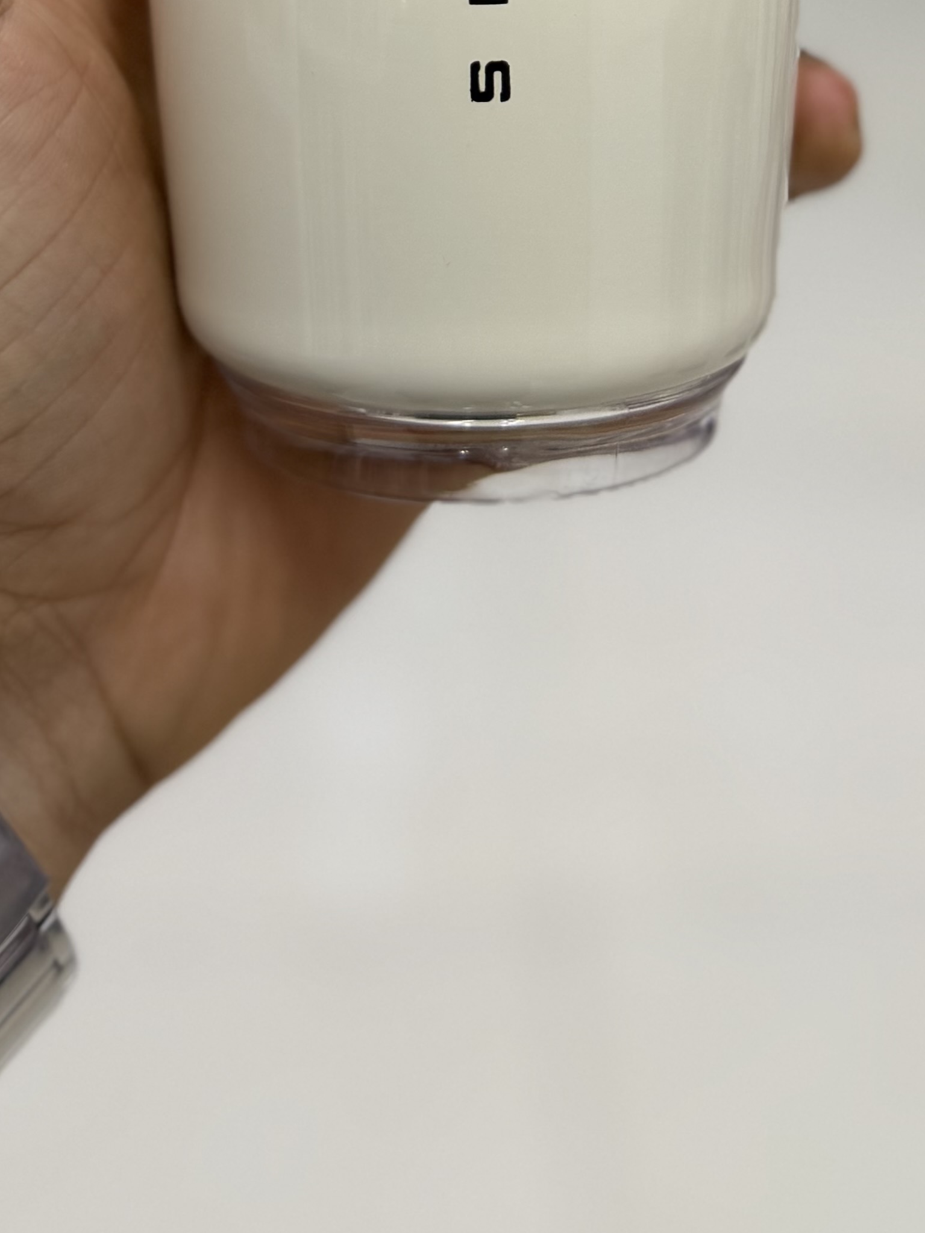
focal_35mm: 67
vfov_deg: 25.7
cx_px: 471
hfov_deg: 21.9
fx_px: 2387
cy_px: -278
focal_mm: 6.76
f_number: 1.78
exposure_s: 1/169
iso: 64
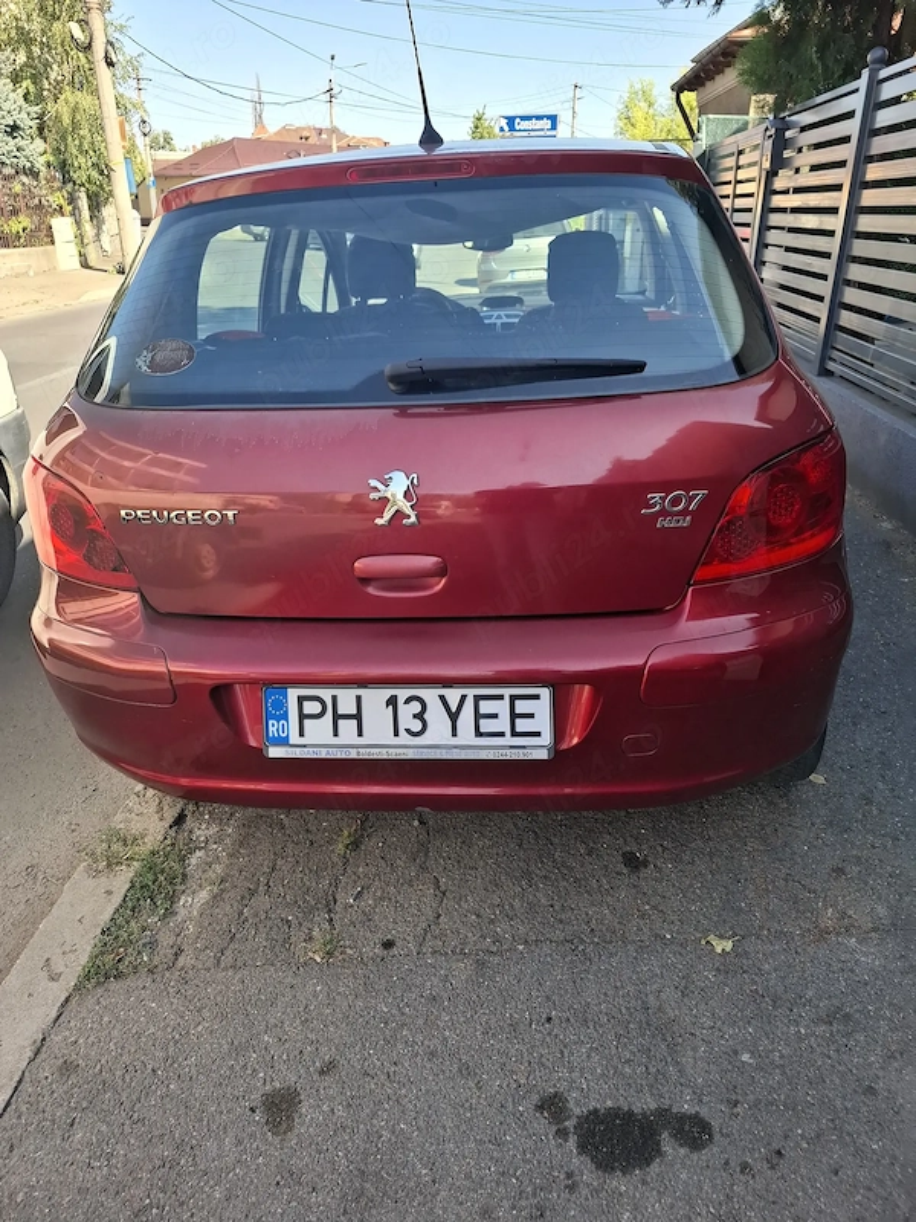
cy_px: 611
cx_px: 458
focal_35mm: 23
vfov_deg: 73.9
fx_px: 811
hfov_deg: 58.9
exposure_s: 1/378
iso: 50
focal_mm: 5.54
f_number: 1.8
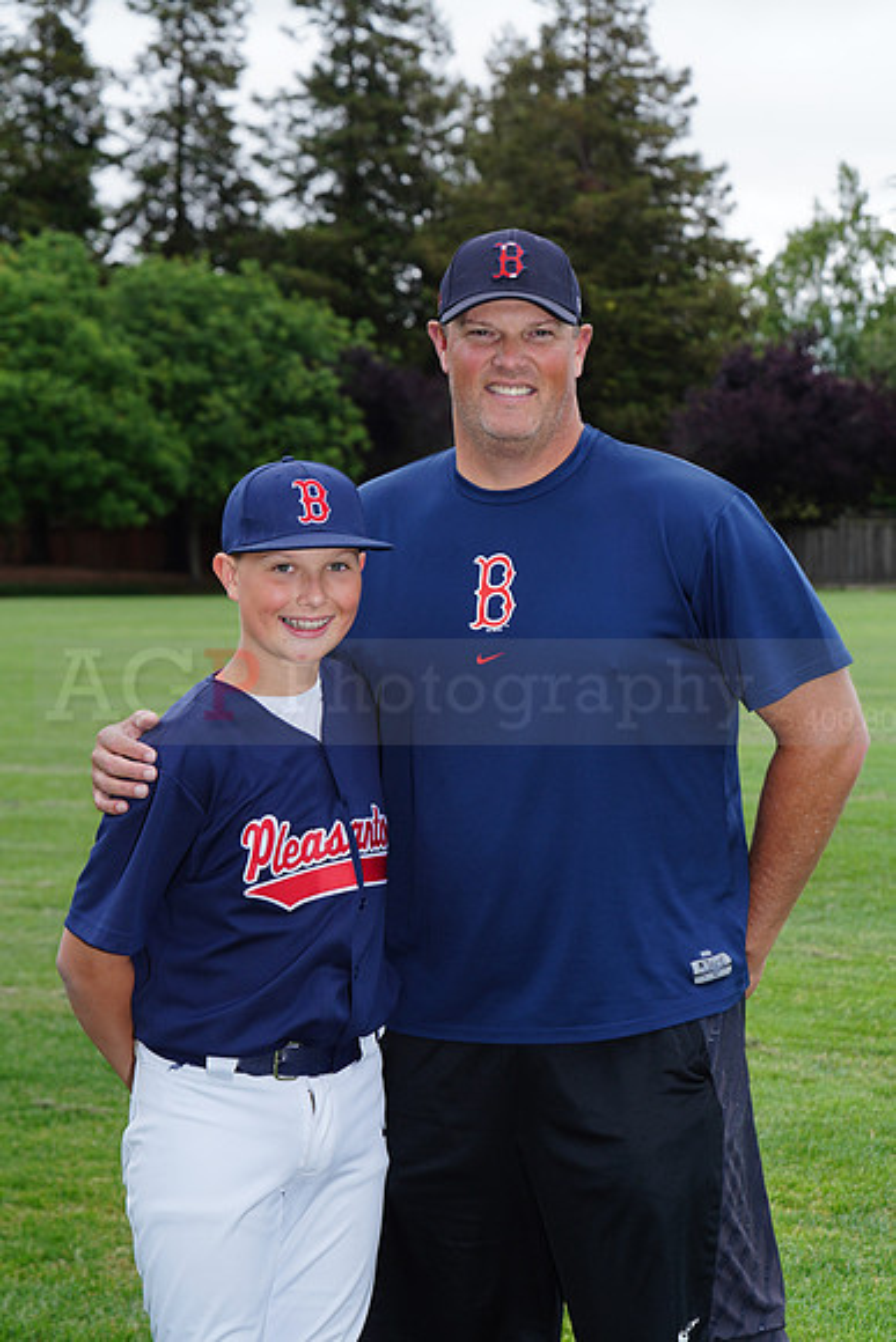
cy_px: 671
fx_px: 4067
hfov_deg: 12.6
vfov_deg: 18.8
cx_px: 448
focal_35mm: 109
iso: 200
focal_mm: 109
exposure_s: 1/200
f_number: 9
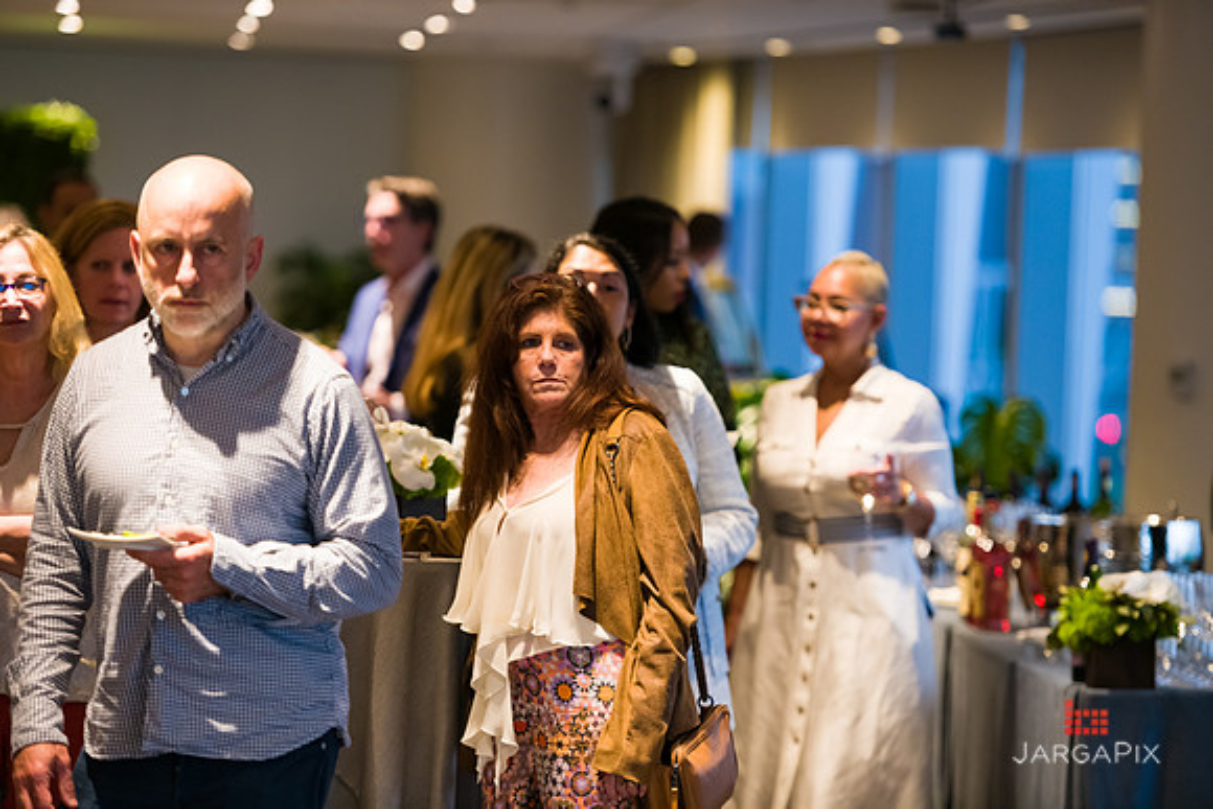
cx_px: 606
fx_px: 5224
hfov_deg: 13.2
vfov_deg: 8.9
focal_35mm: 155
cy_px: 404
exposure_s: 1/200
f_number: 3.2
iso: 1600
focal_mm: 155
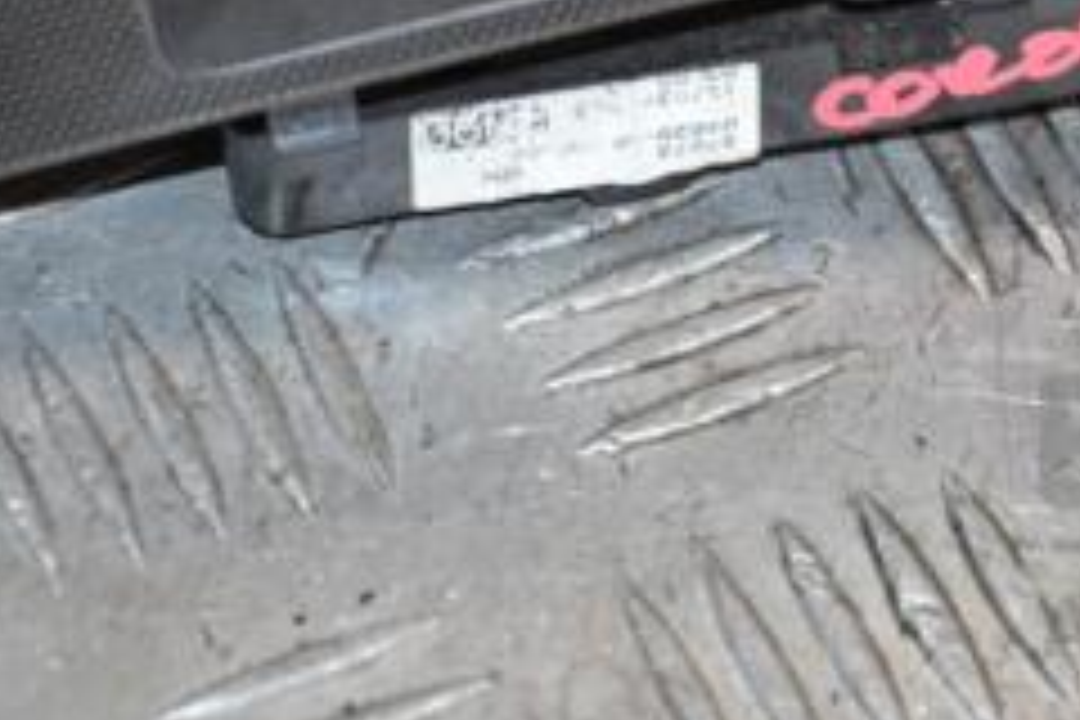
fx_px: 8437
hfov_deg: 7.3
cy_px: -158
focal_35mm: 281
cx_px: 954
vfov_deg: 4.9
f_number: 5.3
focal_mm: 75
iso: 800
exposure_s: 1/200
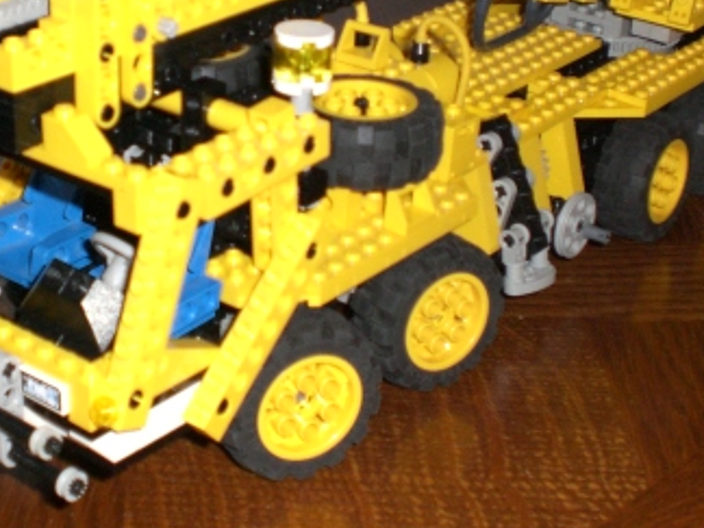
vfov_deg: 19.5
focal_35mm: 75
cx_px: 276
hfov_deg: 25.9
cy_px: 143
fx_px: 1525
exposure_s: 1/60
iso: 200
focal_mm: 6.3
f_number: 3.1
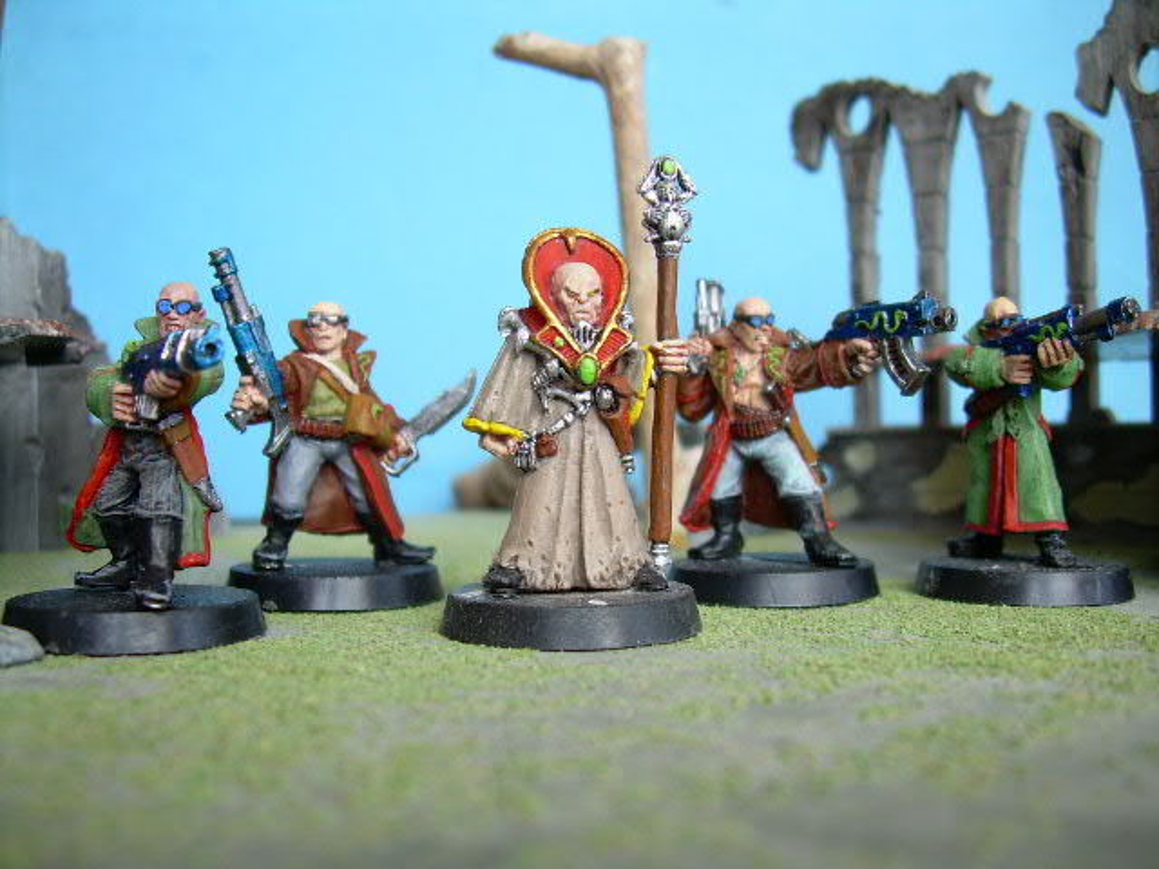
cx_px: 580
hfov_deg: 49.0
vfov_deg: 37.7
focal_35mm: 38
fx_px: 1272
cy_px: 434
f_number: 2.8
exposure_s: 1/38.9
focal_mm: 6.3
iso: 50
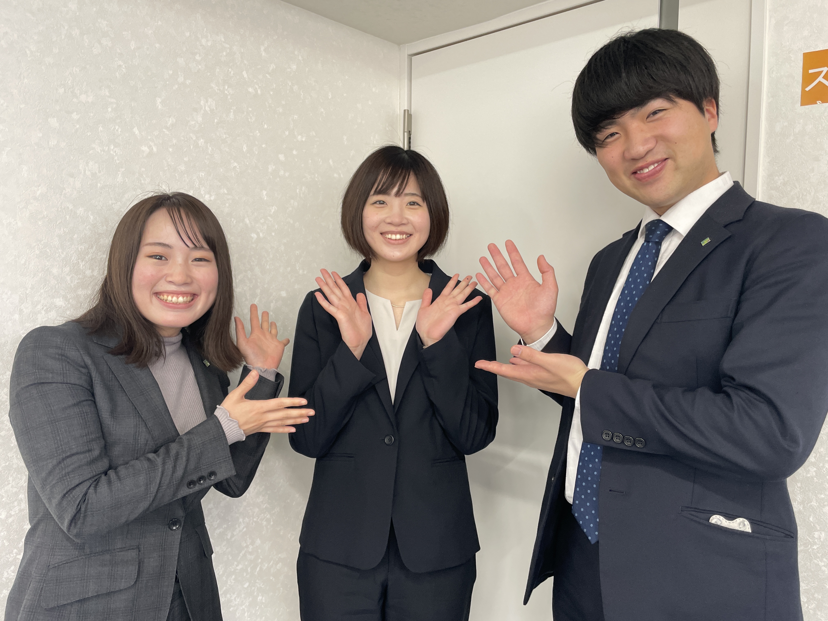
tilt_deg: -4.5
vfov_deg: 53.1
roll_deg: -1.0
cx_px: 414
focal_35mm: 26
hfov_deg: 67.3
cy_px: 310
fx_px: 622
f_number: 1.6
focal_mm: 4.2
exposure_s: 1/100
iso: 125
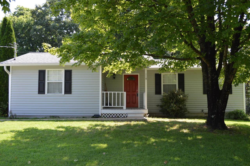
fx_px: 229
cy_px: 83
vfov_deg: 39.9
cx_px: 125
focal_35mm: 33
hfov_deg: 57.3
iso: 140
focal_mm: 22
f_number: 5.6
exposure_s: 1/125
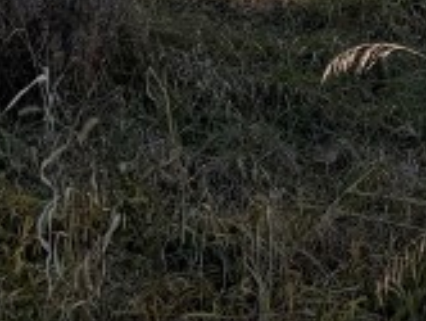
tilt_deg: +5.7
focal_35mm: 160
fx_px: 1972
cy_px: -647
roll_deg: +2.8
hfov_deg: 11.8
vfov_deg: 8.0
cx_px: 624
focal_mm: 5.96
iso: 50
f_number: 1.6
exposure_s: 1/1626
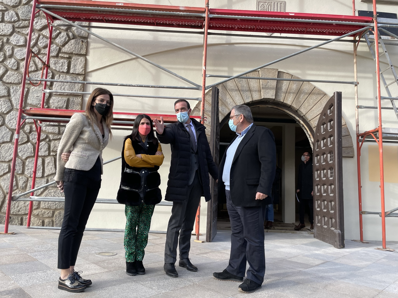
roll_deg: -3.0
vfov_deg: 53.1
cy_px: 149
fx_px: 299
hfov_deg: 67.3
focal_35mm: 26
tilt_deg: +8.7
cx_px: 199
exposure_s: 1/378
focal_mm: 4.2
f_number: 1.6
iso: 32
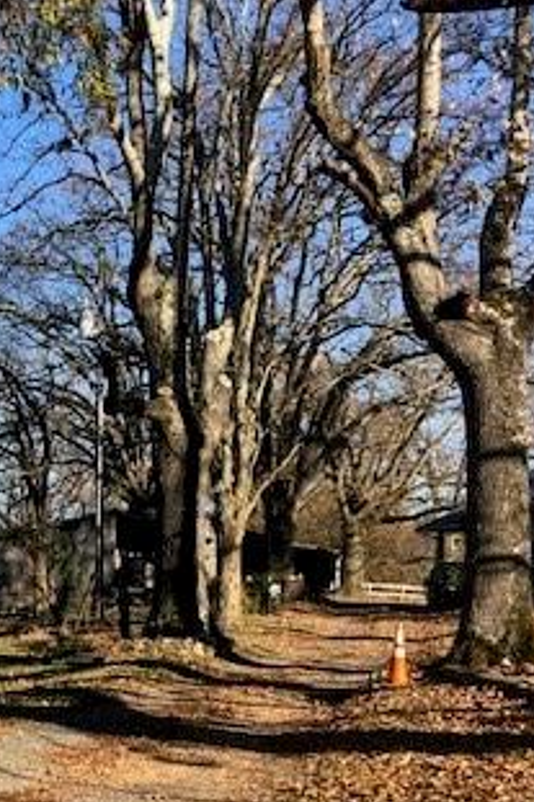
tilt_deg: +0.4
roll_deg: -0.6
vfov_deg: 32.7
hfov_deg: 22.1
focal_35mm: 60
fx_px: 1336
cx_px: 70
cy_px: 614
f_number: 1.8
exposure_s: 1/867
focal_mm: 4
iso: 20
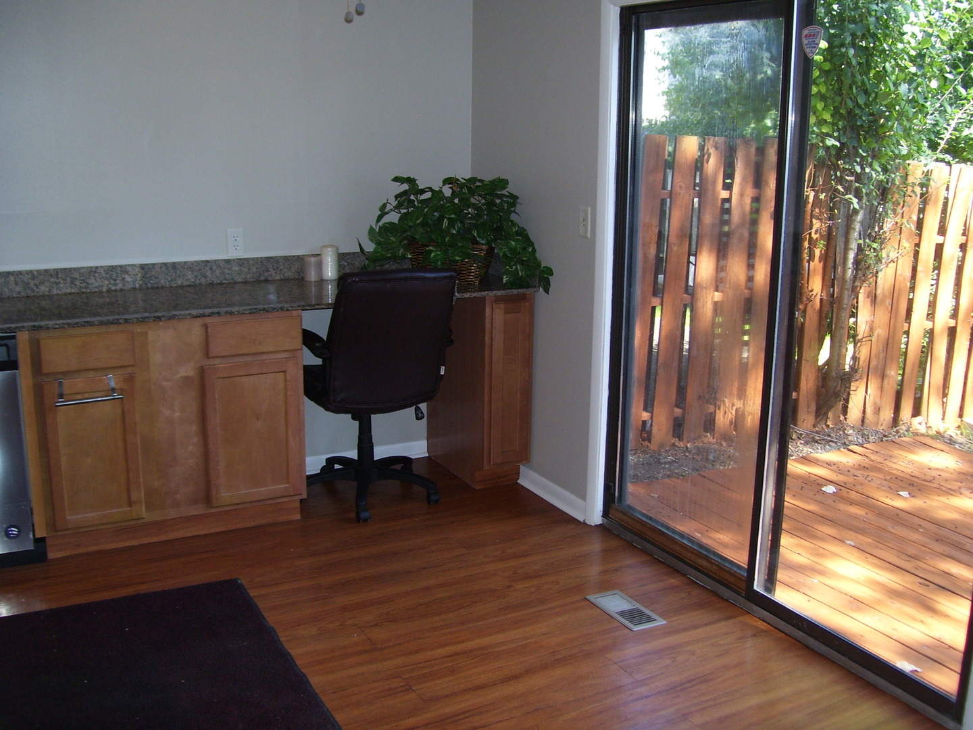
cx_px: 486
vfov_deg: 38.7
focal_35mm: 37
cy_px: 365
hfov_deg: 50.1
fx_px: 1040
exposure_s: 1/60
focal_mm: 6
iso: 80
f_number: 2.7
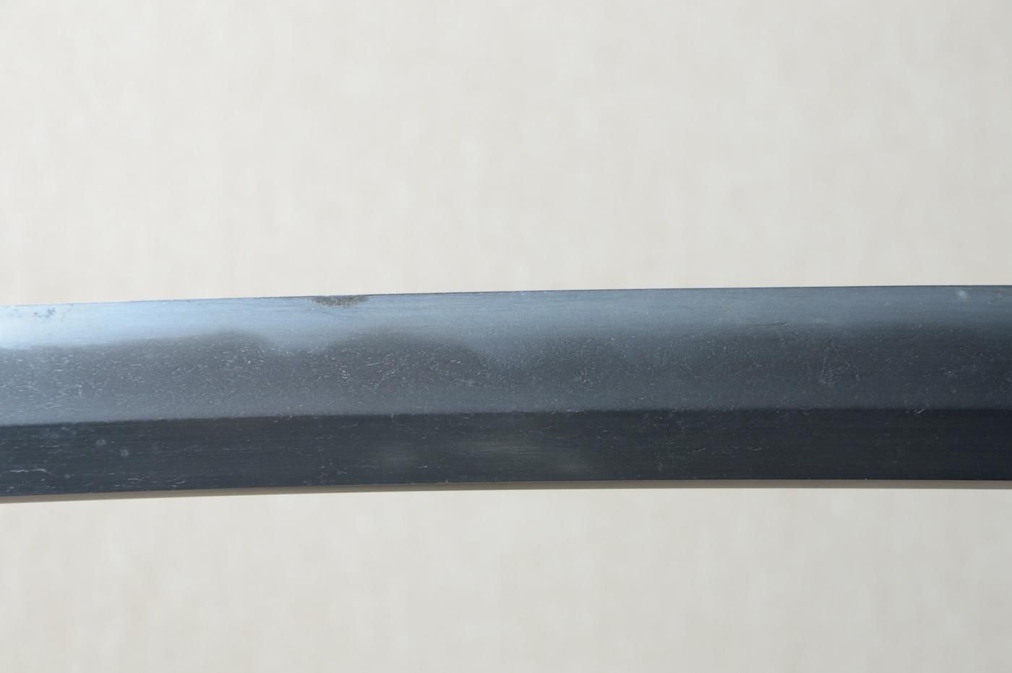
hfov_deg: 13.1
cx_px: 506
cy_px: 336
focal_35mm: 158
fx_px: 4424
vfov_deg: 8.7
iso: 400
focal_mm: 105
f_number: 11
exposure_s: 1/1.6
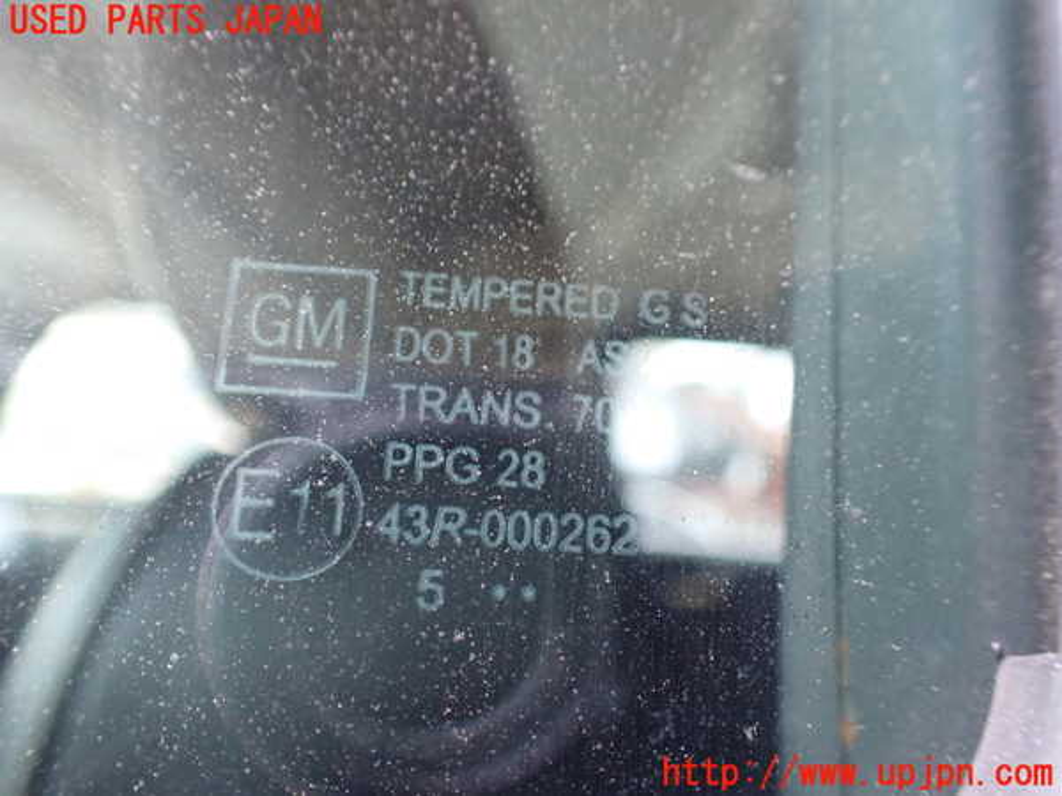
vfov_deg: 46.8
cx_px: 531
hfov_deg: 60.0
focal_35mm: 30
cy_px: 398
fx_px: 920
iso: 800
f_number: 2.3
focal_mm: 5.4
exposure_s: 1/60
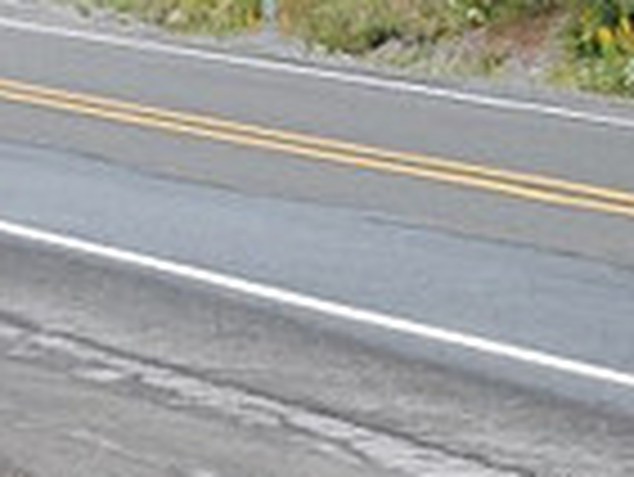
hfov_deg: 5.7
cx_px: -31
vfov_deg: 4.3
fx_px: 6306
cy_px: -169
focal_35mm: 344
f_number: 5.3
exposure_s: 1/2500
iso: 1600
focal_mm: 58
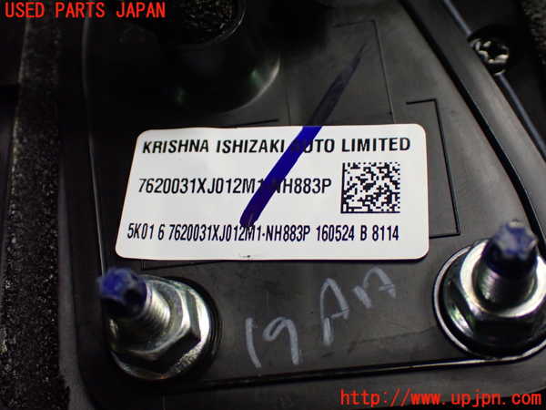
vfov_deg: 30.9
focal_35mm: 47
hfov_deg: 40.4
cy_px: 205
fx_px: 741
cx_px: 273
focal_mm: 8.4
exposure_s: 1/125
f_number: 3.1
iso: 800
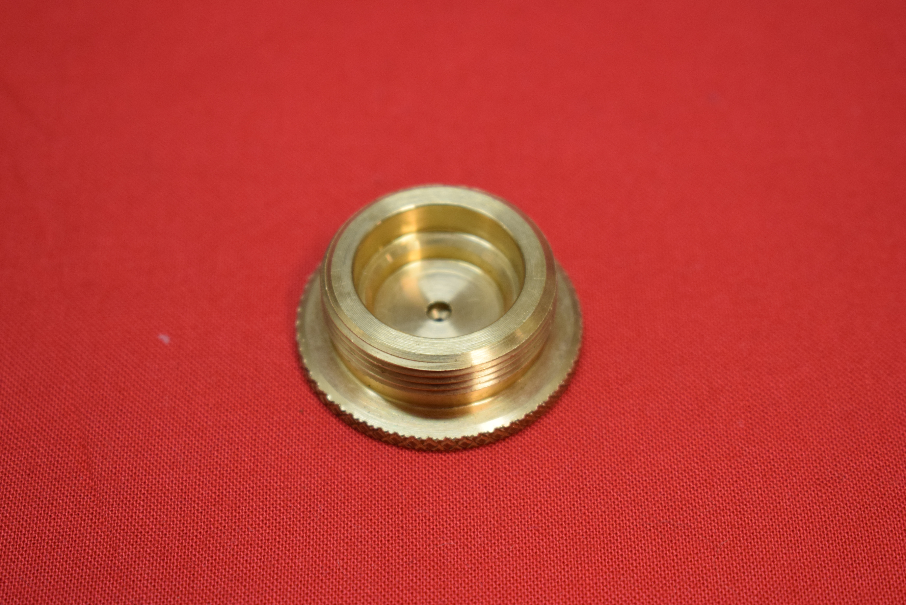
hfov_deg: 24.6
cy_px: 302
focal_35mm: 82
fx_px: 2077
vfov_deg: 16.6
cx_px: 453
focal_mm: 55
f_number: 5.6
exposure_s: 1/60
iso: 800
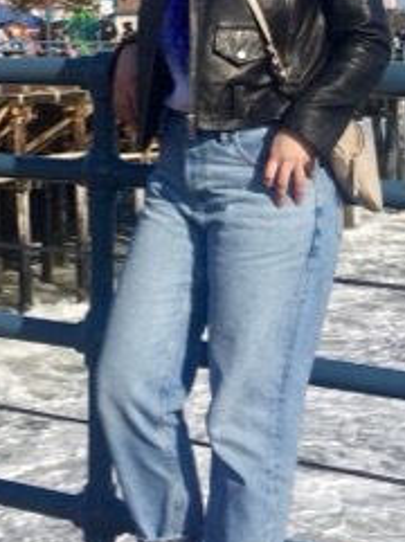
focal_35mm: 90
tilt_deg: +5.3
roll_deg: -0.3
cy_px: -114
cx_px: 99
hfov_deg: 16.3
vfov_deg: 20.4
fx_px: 1408
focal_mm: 4.15
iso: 32
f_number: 2.2
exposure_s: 1/2639
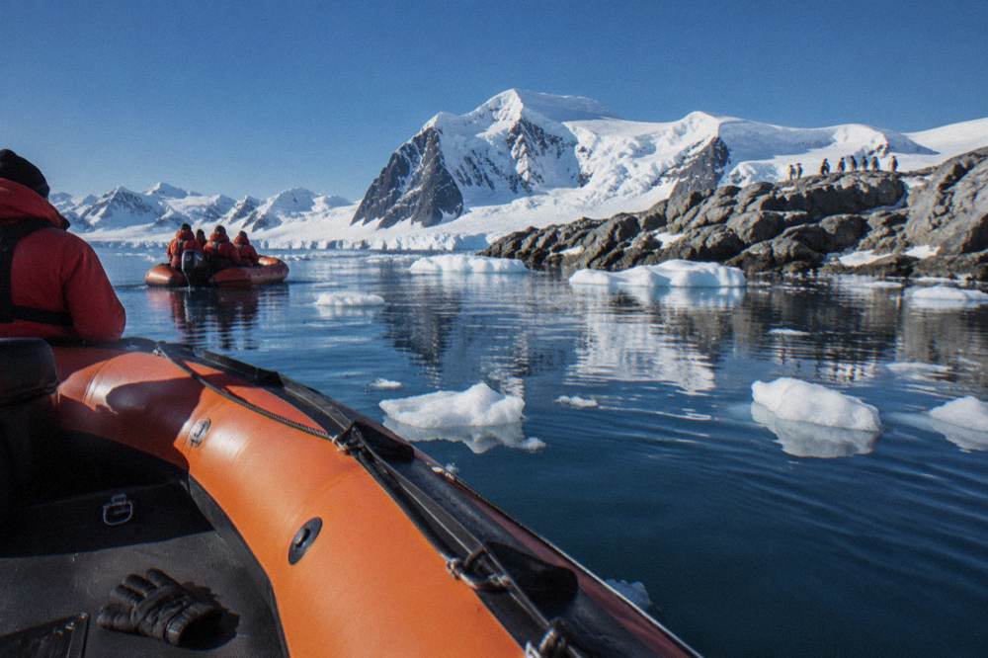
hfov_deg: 48.5
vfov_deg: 33.4
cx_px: 494
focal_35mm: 40
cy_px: 329
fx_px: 1097
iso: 400
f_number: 11
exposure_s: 1/160
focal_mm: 40
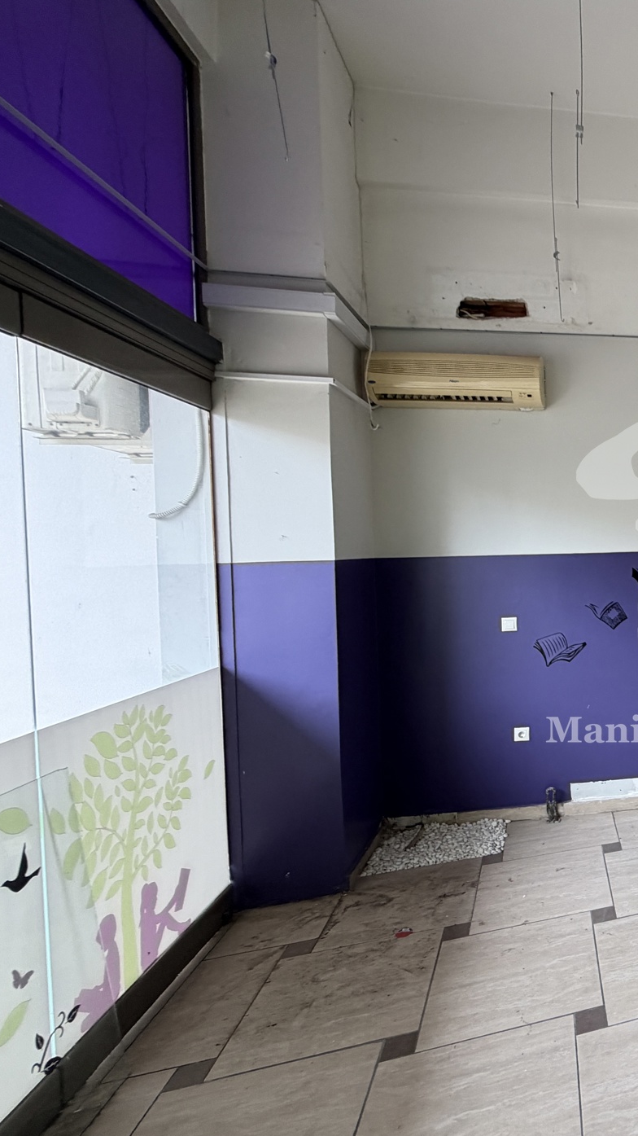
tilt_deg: +0.9
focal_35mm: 21
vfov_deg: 83.8
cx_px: 749
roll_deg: +2.5
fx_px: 632
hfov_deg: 39.9
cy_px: 554
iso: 160
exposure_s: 1/121
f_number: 2.2
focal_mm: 2.22
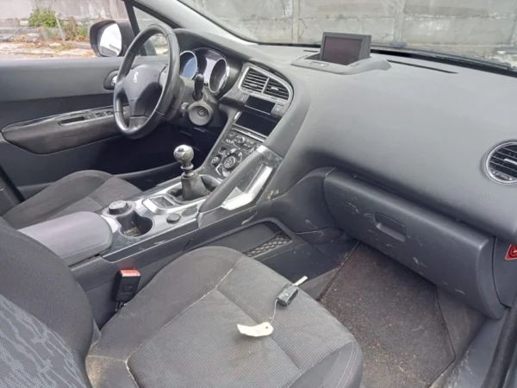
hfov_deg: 63.4
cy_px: 194
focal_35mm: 28
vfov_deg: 49.7
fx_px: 418
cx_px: 258
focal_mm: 3.46
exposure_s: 1/100
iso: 112
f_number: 2.2
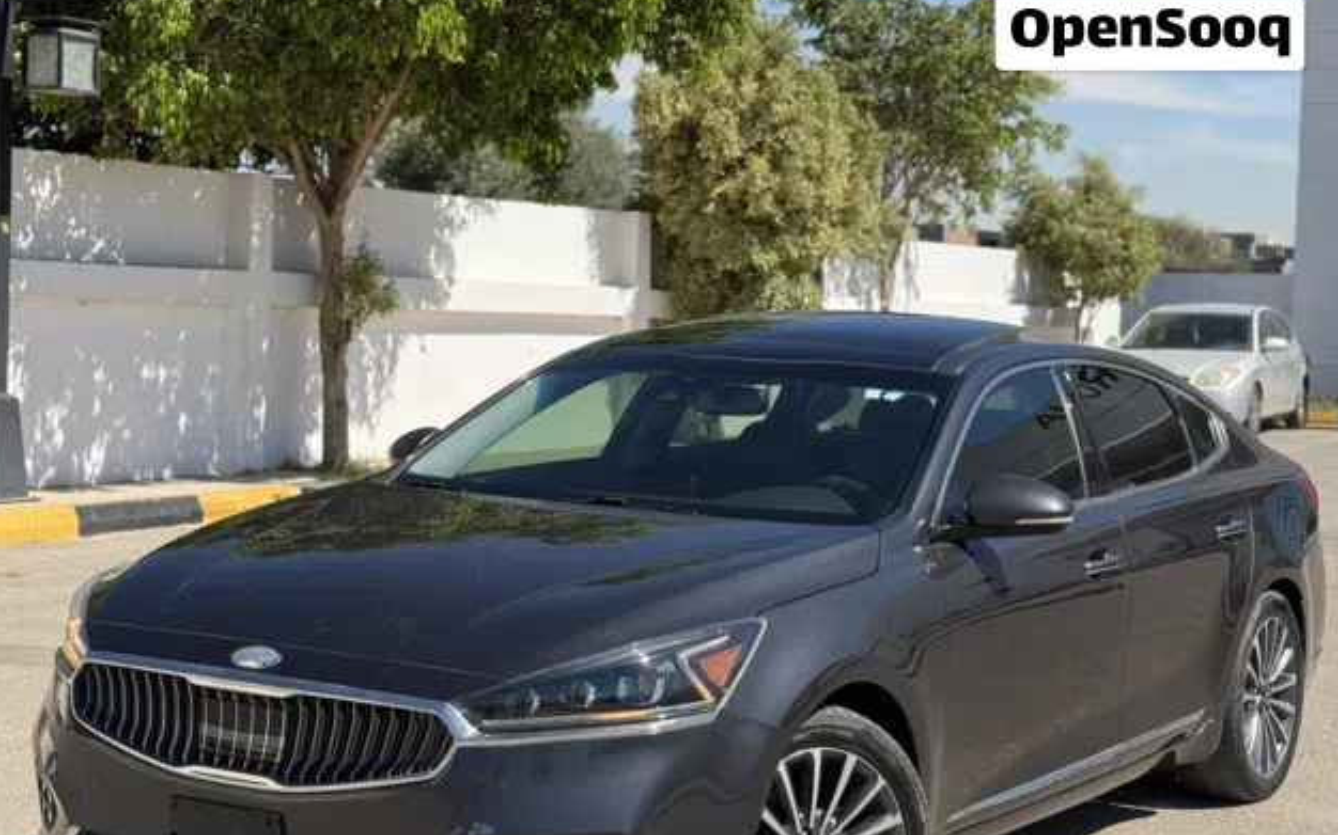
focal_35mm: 52
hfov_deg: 38.9
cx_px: 673
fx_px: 1896
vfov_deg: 24.8
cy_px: 378
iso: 64
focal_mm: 6.76
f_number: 1.78
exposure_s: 1/4608
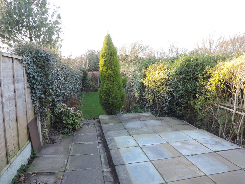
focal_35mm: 25
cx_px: 120
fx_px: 177
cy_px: 94
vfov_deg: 54.9
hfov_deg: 69.4
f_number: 3
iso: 80
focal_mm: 4.3
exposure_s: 1/50
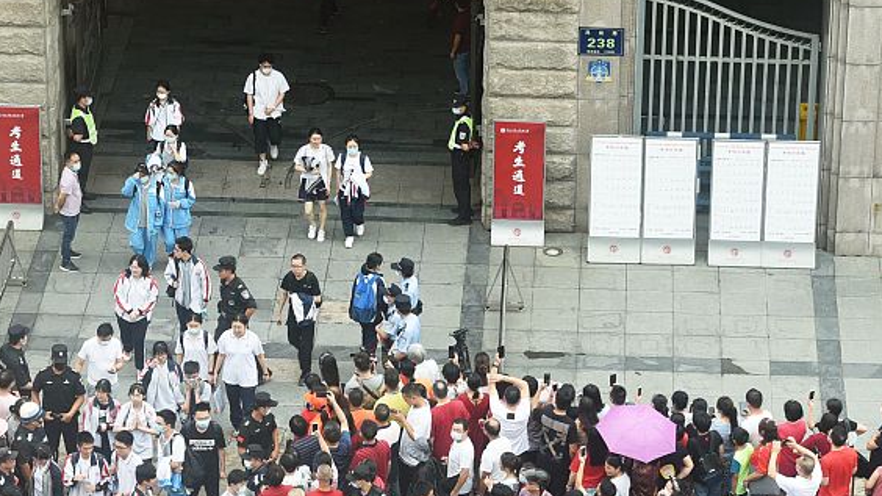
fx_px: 3648
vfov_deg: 7.8
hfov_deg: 13.8
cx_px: 283
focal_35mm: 156
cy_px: 204
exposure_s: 1/200
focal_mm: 70
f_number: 5.6
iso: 64
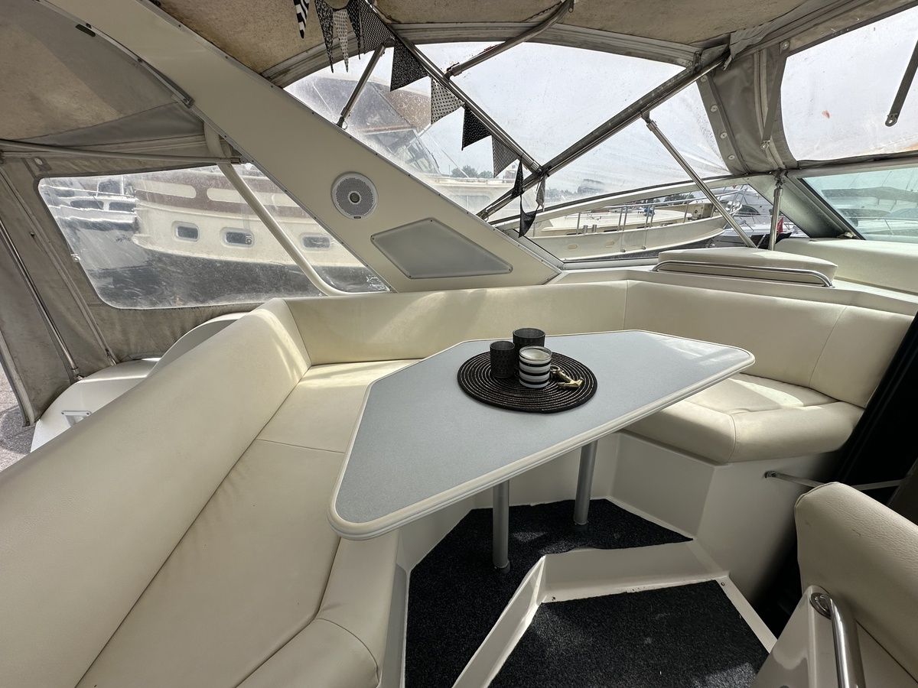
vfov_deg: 85.7
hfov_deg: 102.1
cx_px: 459
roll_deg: -1.2
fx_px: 371
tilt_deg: -19.7
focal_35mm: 14
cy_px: 344
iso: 50
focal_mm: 2.22
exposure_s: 1/1208
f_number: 2.2
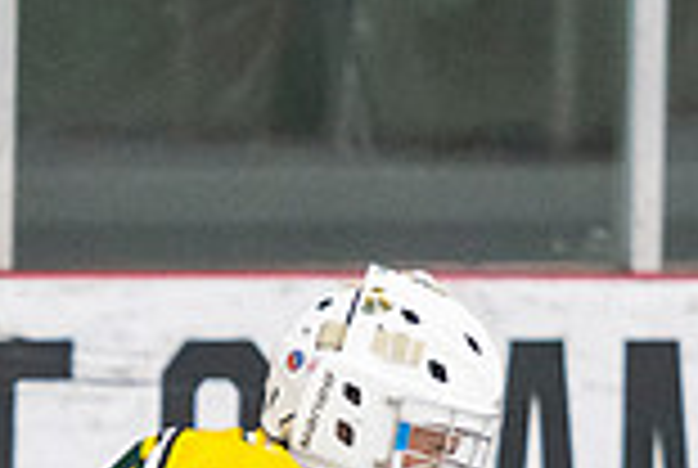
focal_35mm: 925
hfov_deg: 2.2
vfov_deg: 1.5
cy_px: 634
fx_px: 17969
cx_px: 404
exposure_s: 1/640
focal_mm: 135
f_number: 3.2
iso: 2500
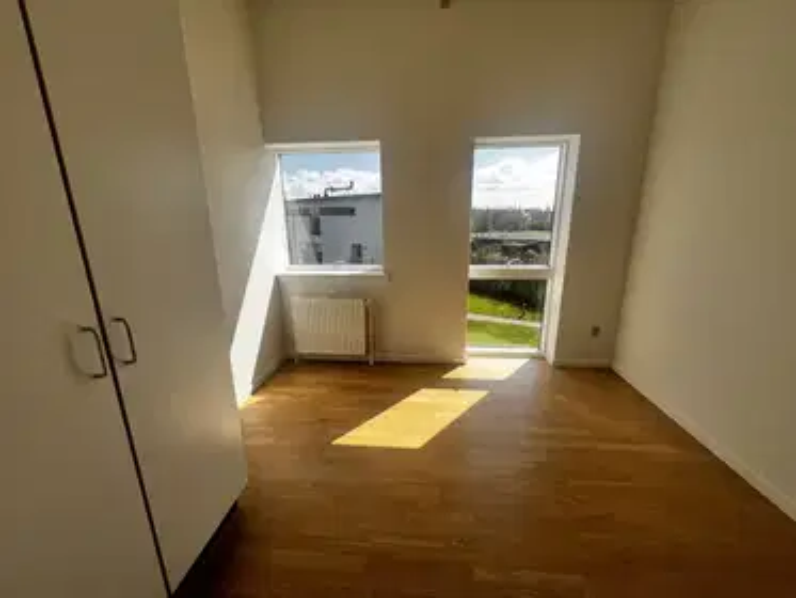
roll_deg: +0.4
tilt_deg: -13.8
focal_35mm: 13
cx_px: 398
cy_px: 299
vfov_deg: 89.9
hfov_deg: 106.2
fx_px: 299
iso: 32
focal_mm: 1.57
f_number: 1.8
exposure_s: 1/1248
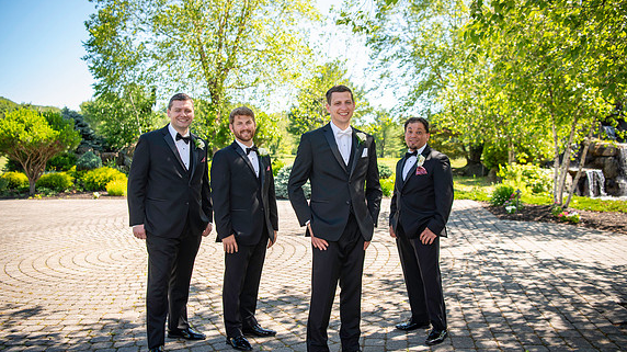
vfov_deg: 34.6
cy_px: 181
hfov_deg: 58.1
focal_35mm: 34
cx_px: 314
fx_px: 565
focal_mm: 32
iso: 250
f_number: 3.2
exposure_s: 1/800
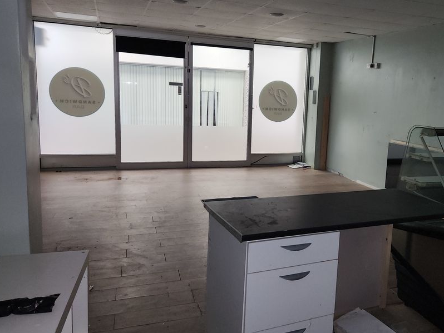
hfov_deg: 55.7
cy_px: 151
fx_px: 411
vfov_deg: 44.1
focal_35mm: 32
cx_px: 293
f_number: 1.8
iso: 125
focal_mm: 5.4
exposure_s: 1/25
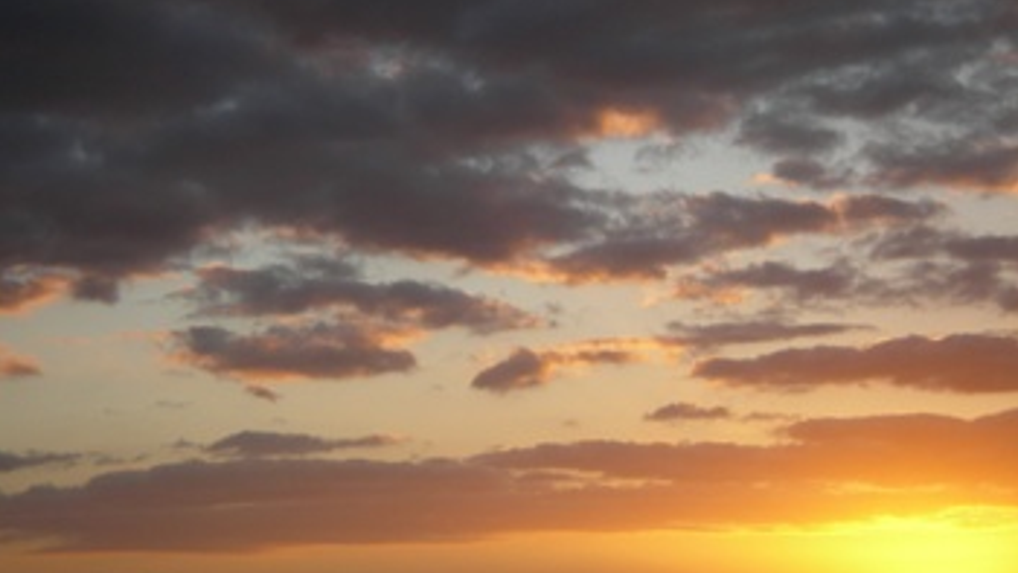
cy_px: 320
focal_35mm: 114
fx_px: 3078
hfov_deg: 18.8
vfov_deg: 10.6
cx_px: 509
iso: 50
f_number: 3.9
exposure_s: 1/178
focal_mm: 16
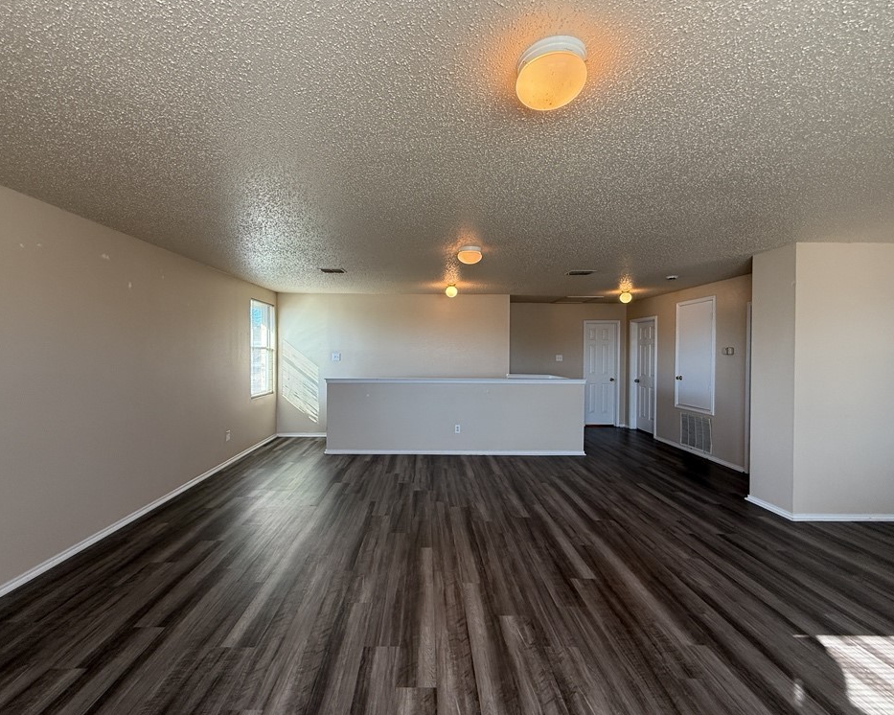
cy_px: 358
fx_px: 397
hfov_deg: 96.7
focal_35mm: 15
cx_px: 425
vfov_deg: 84.0
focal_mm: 2.22
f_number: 2.2
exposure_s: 1/120
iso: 125
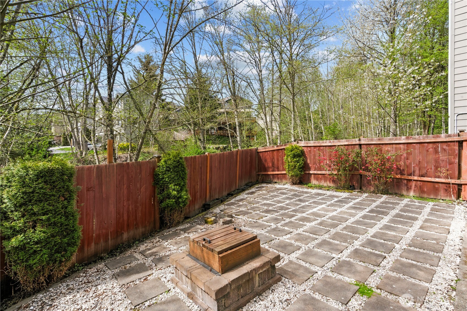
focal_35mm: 16
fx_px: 208
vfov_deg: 73.7
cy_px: 156
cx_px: 234
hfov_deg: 96.7
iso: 250
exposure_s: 1/160
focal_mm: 16
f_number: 16
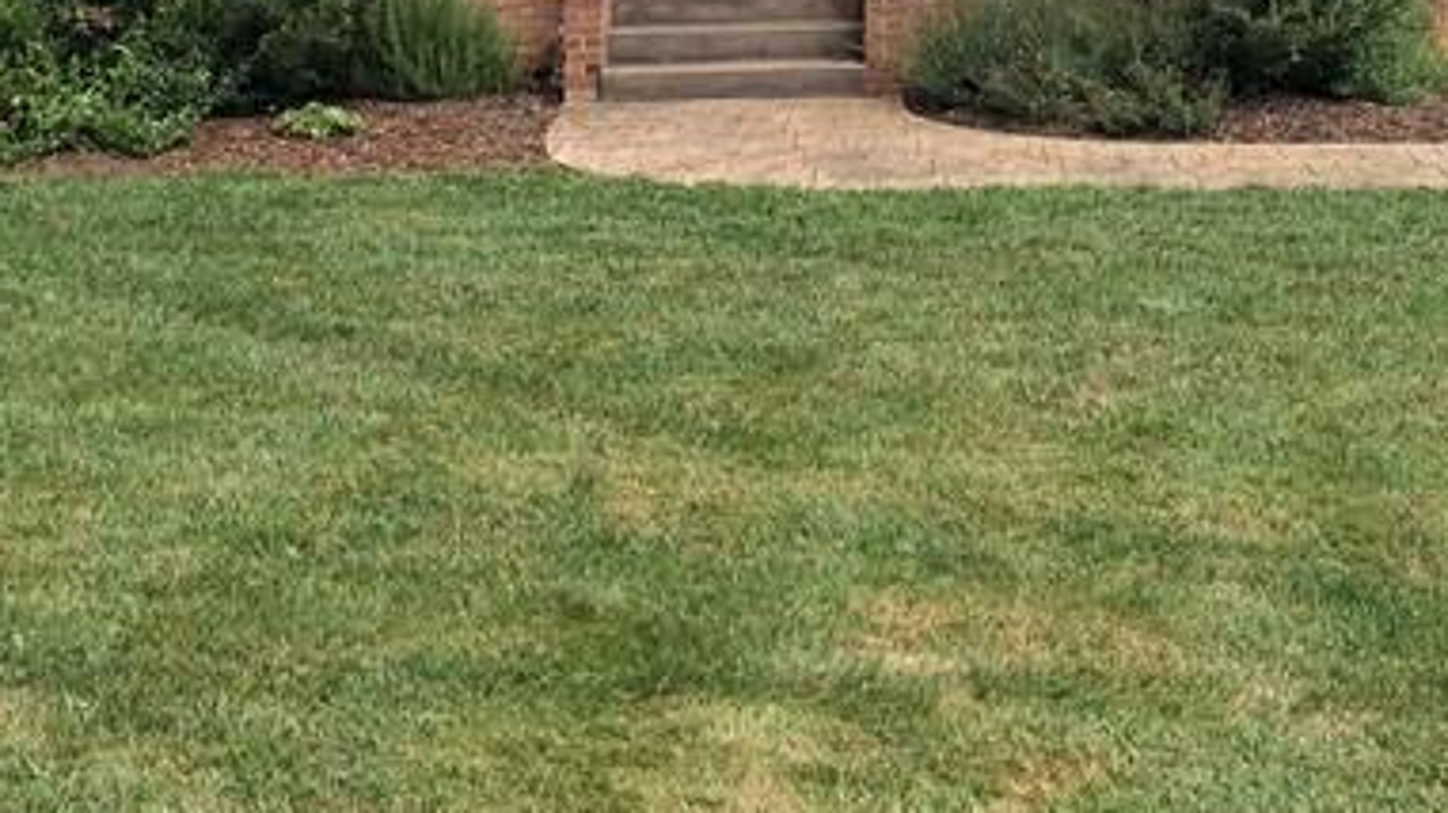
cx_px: 984
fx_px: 3147
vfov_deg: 14.2
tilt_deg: +0.0
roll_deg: +1.6
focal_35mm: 82
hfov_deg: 25.7
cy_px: -236
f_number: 1.8
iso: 20
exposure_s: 1/552
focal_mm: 4
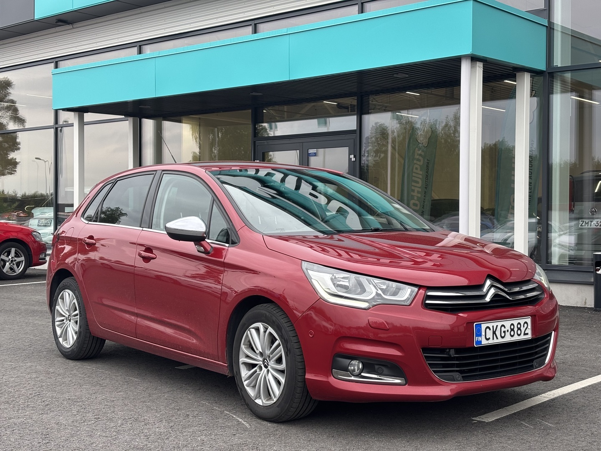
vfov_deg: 28.0
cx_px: 300
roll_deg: -0.3
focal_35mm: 52
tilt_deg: +0.5
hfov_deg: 36.8
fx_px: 903
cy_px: 226
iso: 32
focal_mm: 5.96
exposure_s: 1/196
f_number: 1.6
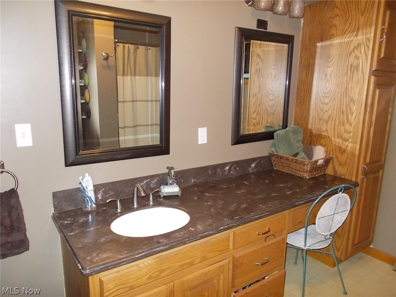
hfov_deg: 67.3
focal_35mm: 26
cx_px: 198
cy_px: 148
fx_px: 297
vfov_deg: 53.1
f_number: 3.2
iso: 280
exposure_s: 1/25
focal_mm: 4.6
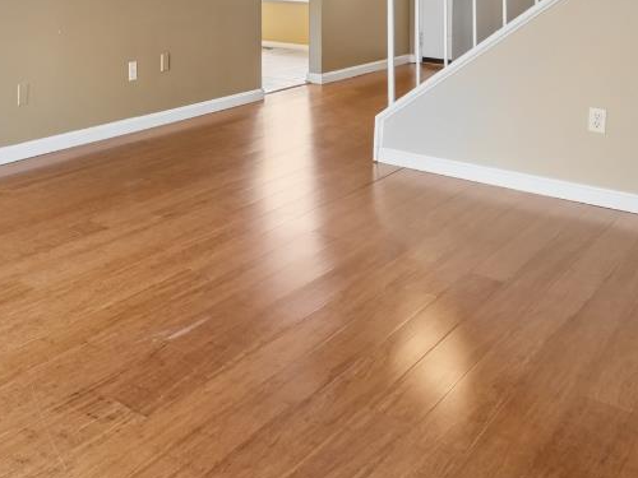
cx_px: 87
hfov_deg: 41.9
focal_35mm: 42
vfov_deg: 30.8
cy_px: -43
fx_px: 774
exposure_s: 1/13
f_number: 7.1
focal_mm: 7
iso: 640
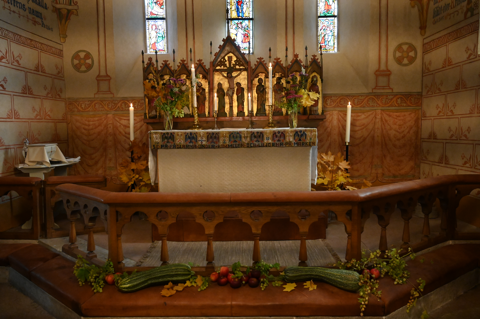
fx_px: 400
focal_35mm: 30
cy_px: 160
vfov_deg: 43.6
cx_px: 240
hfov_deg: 62.0
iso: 12800
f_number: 5
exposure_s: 1/200
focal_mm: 30
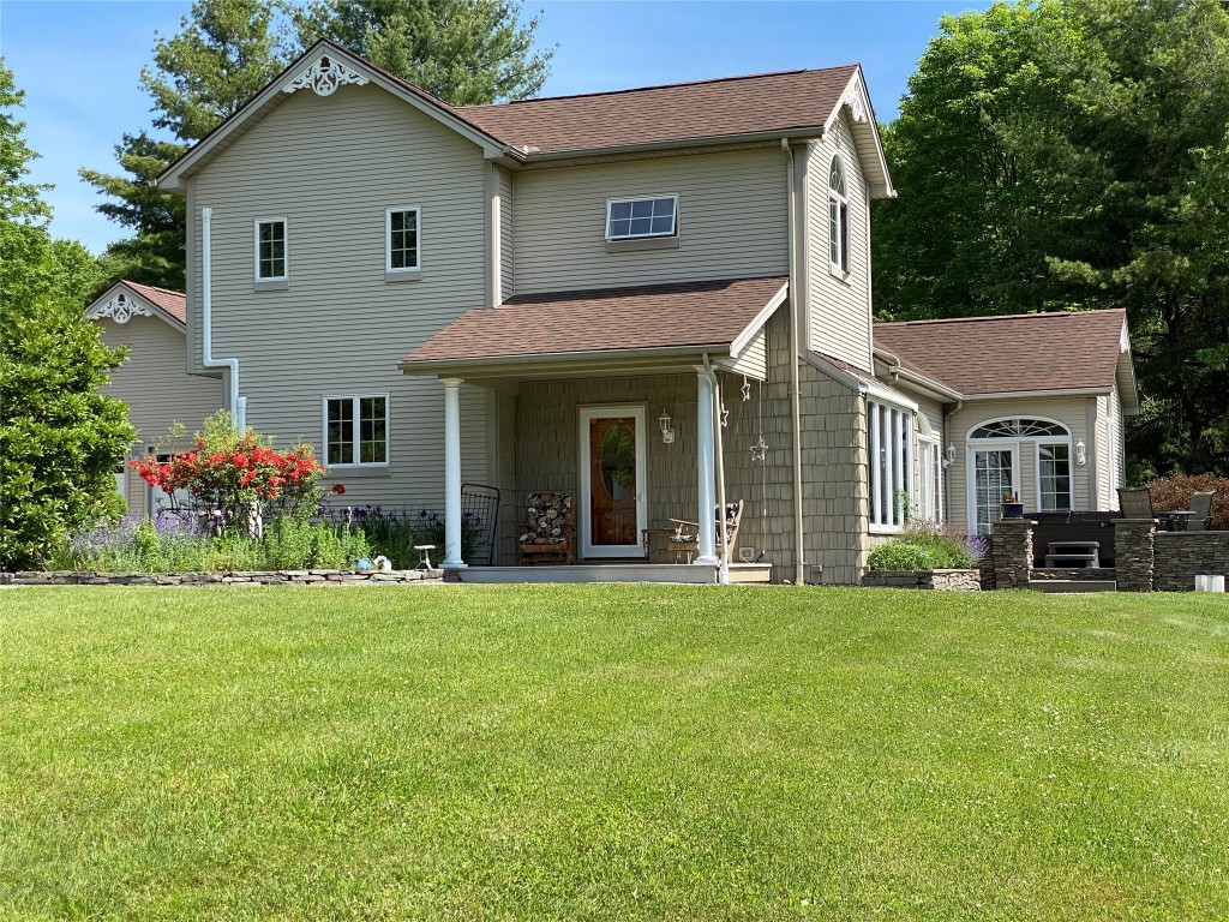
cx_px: 614
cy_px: 461
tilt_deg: +3.5
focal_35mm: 52
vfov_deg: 28.0
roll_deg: -0.5
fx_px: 1846
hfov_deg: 36.8
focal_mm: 6
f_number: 2
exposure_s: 1/959
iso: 20
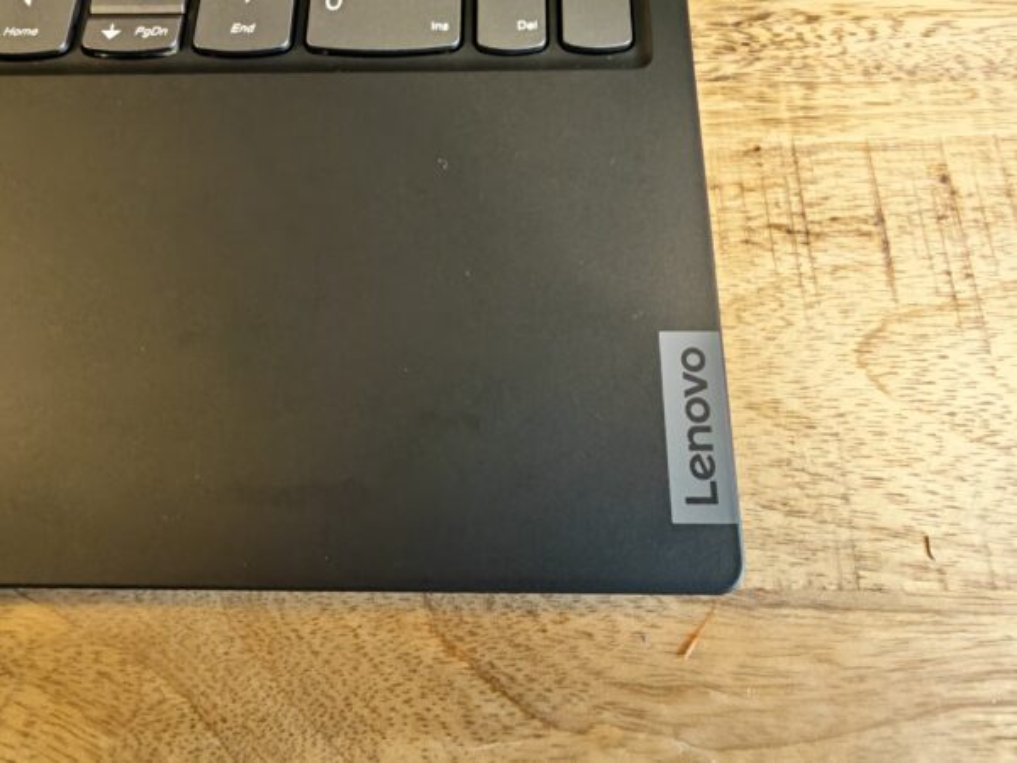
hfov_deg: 73.9
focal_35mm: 23
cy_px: 382
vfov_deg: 58.9
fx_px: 676
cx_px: 508
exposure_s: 1/50
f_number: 2
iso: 160
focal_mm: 1.82
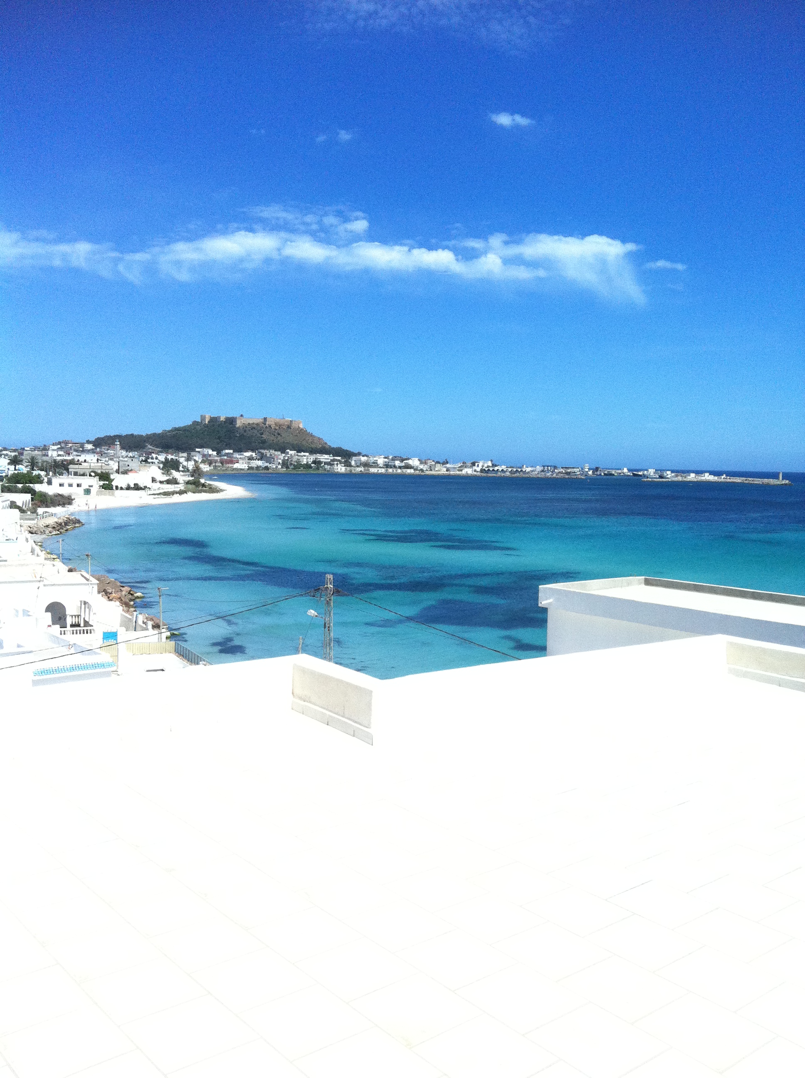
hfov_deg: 40.6
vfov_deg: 52.7
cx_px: 402
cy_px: 539
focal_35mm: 35
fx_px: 1088
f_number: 2.8
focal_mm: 3.85
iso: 125
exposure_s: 1/4309
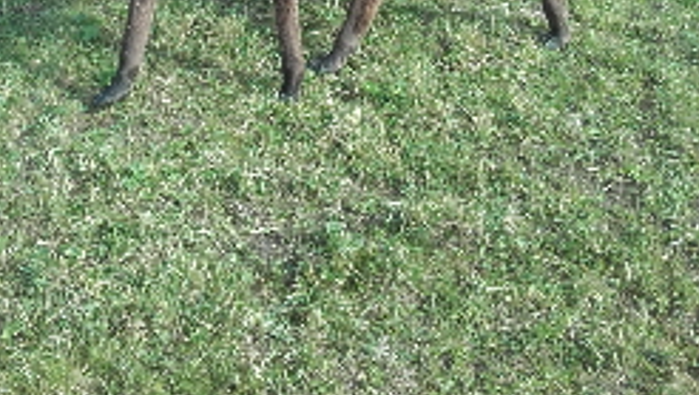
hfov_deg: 32.6
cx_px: 250
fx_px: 1188
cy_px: -144
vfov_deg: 17.5
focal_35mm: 64
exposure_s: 1/244
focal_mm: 3.31
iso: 50
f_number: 2.2
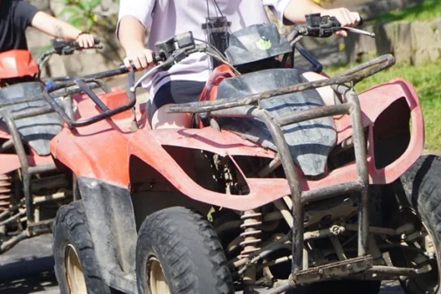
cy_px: 19
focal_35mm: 231
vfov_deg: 5.9
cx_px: 162
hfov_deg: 8.9
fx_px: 2830
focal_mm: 76
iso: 100
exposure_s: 1/500
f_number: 4
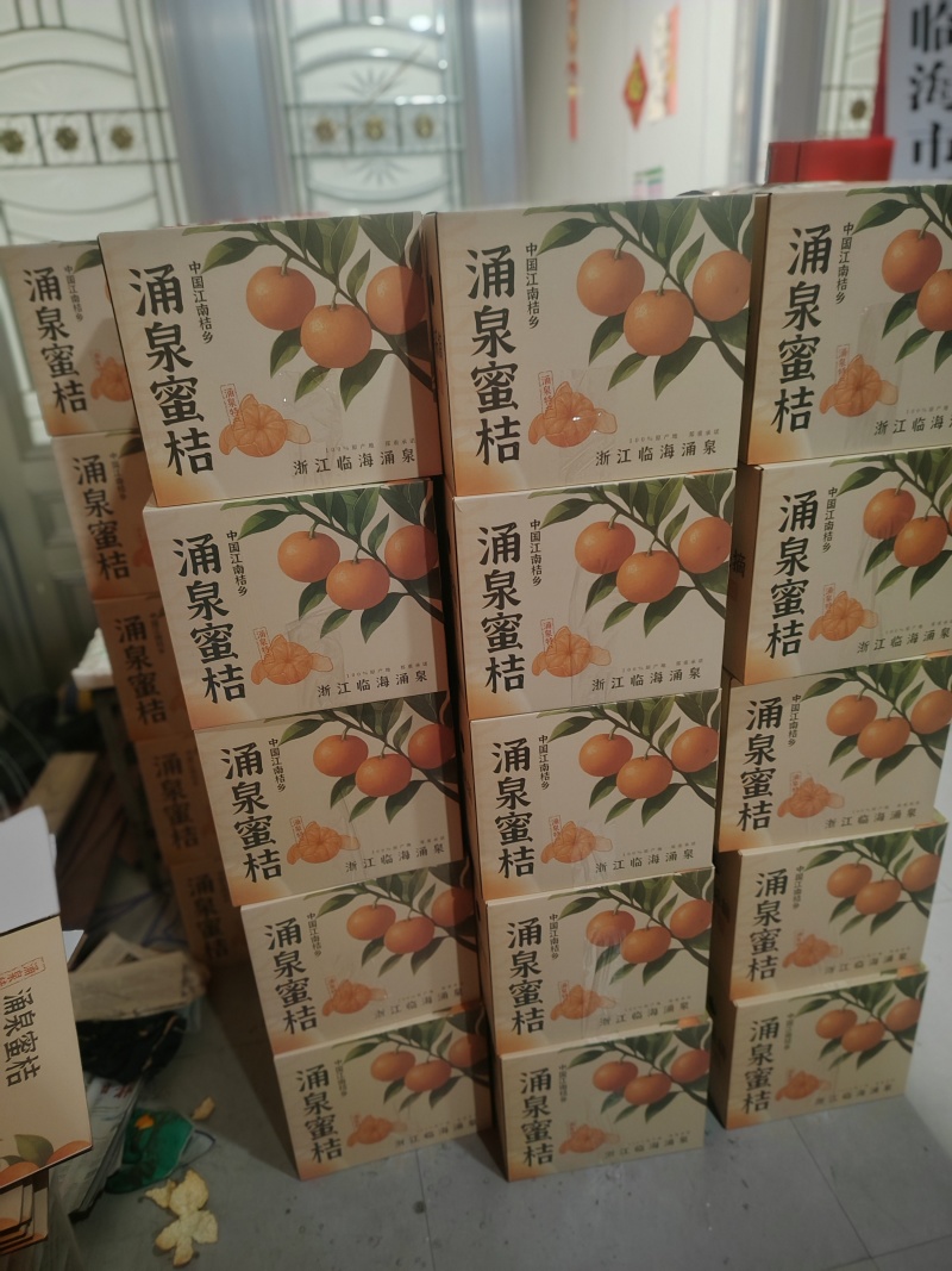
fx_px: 844
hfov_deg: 58.9
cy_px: 636
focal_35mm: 23
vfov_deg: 73.9
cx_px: 476
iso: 640
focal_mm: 5.25
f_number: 4.5
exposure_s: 1/33
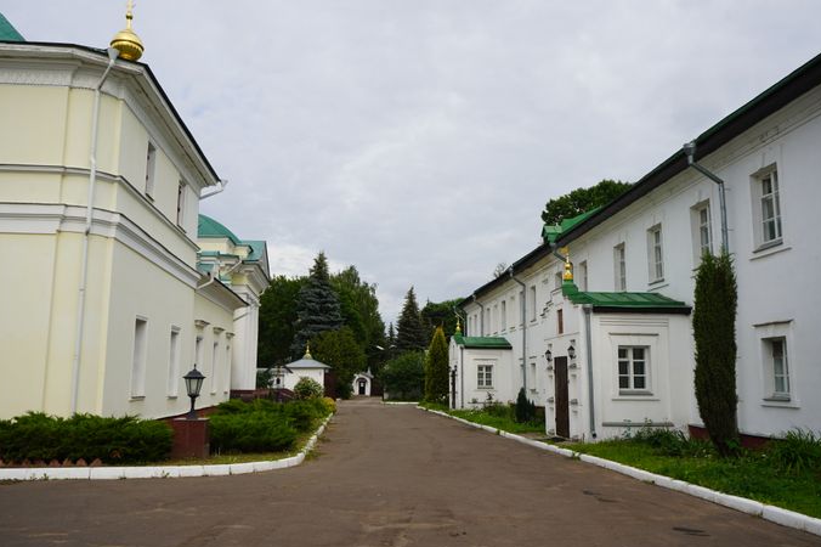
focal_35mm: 30
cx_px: 415
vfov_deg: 43.6
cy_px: 274
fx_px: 684
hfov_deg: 62.0
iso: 100
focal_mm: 29
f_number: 9
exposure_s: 1/125
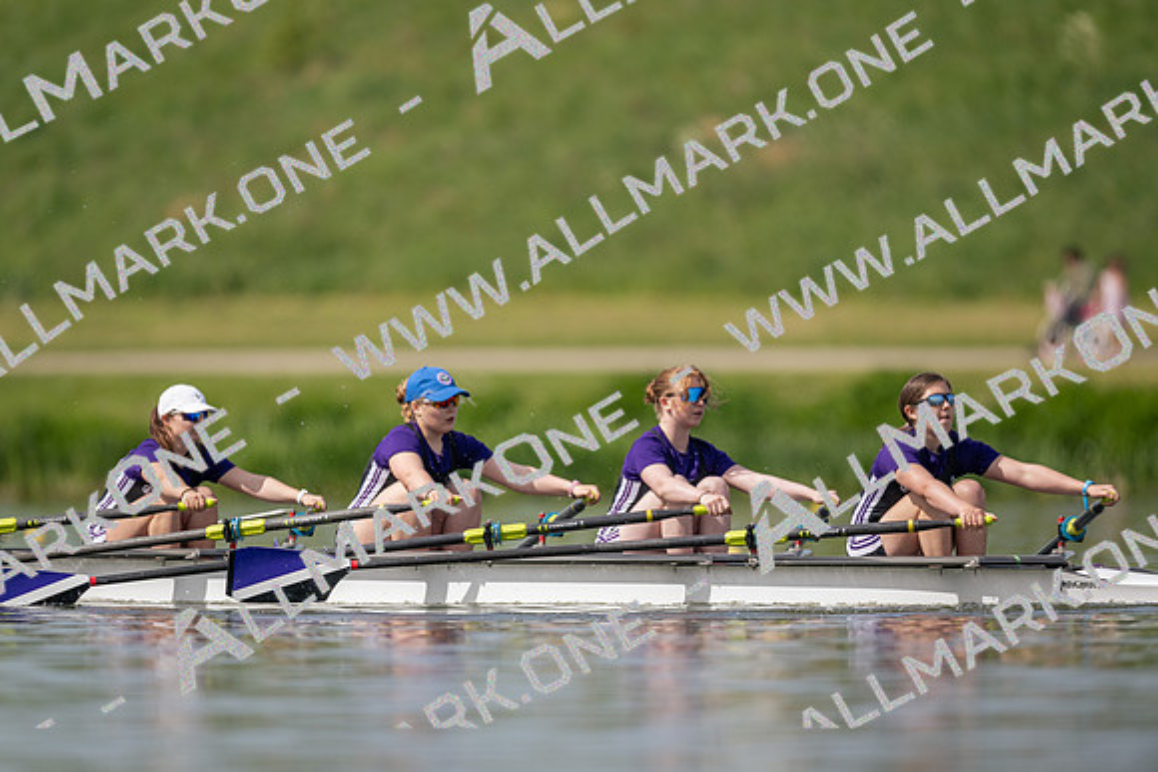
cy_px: 386
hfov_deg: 3.4
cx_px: 579
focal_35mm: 600
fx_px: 19304
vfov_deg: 2.3
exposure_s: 1/2500
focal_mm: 600
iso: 250
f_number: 4
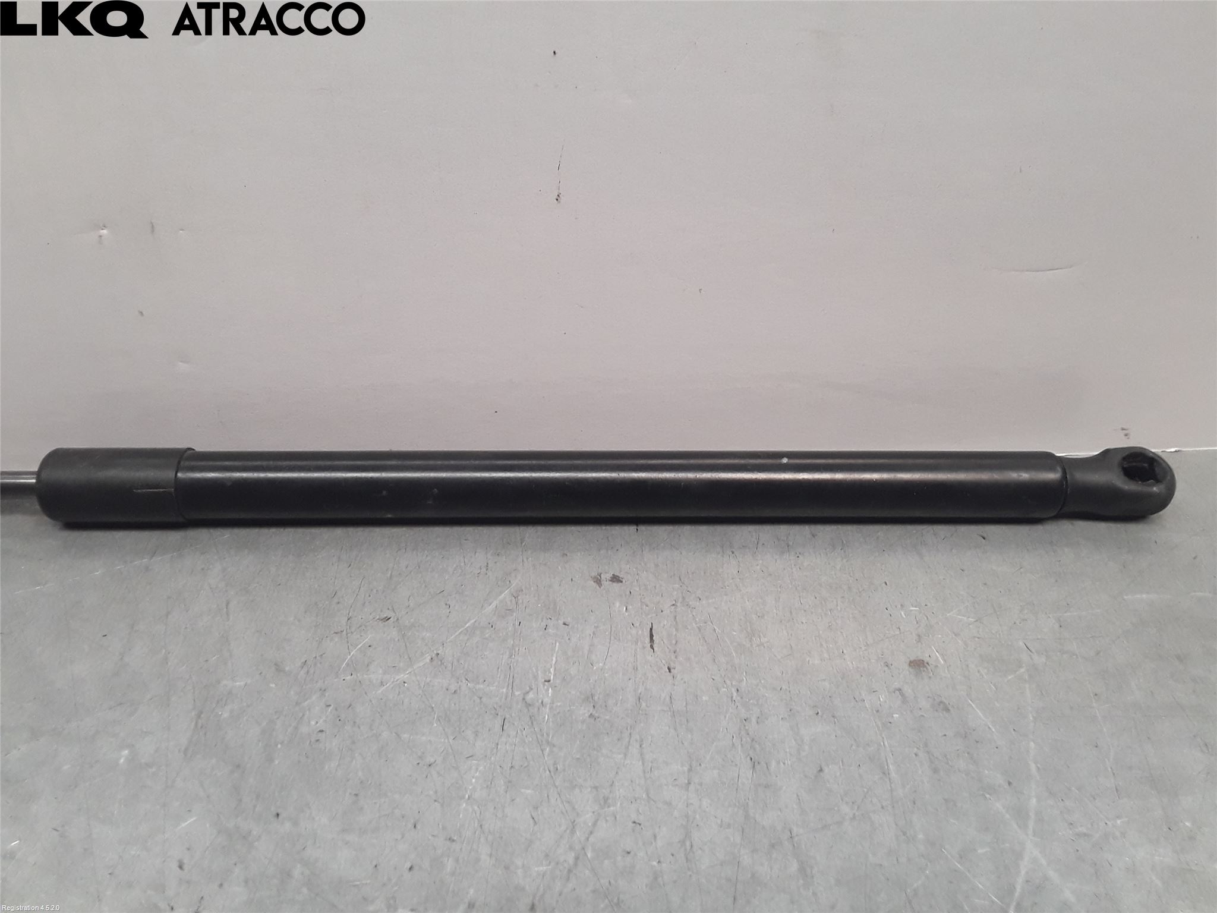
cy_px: 456
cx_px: 608
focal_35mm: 28
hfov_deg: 63.4
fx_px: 984
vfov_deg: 49.7
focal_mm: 2.91
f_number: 1.9
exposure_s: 1/100
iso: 64
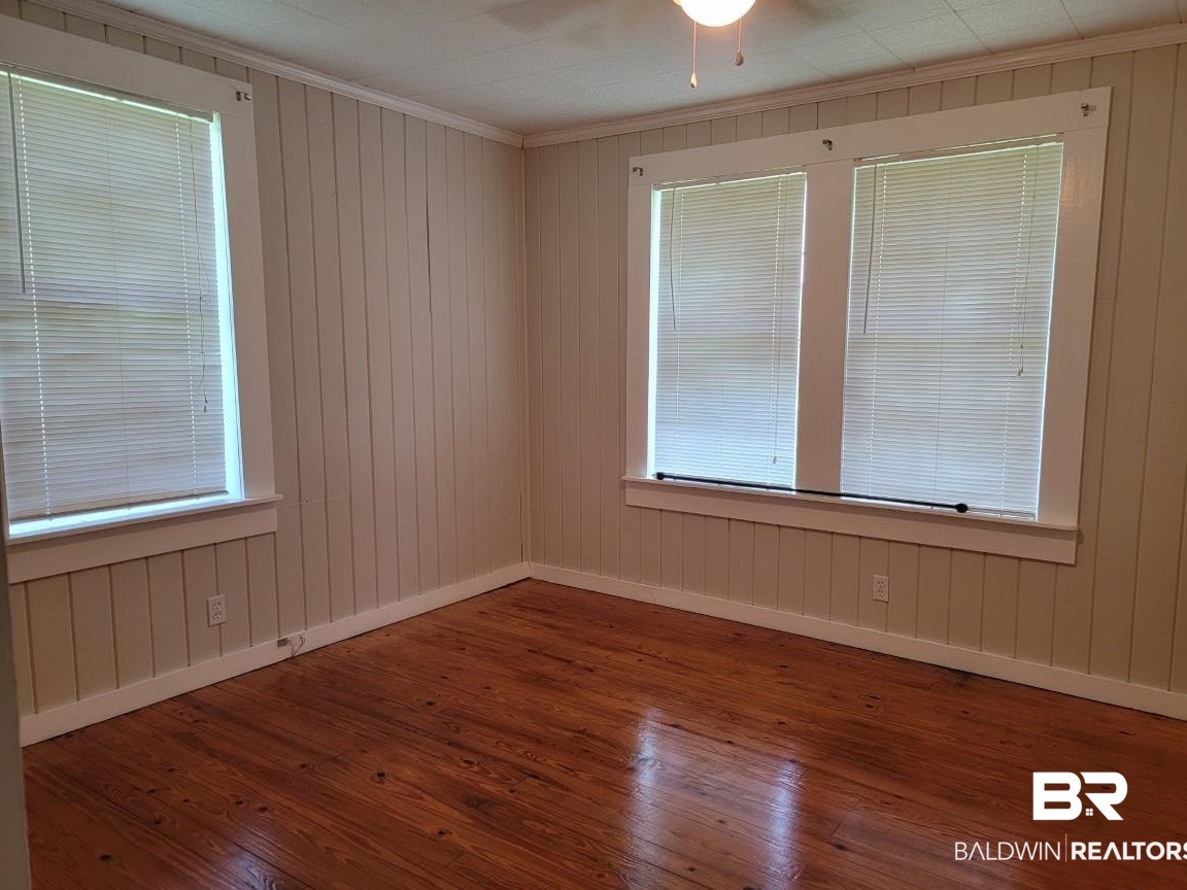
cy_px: 443
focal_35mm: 25
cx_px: 616
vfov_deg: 54.9
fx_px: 857
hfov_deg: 69.4
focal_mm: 6.7
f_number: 1.8
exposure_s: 1/39
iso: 160
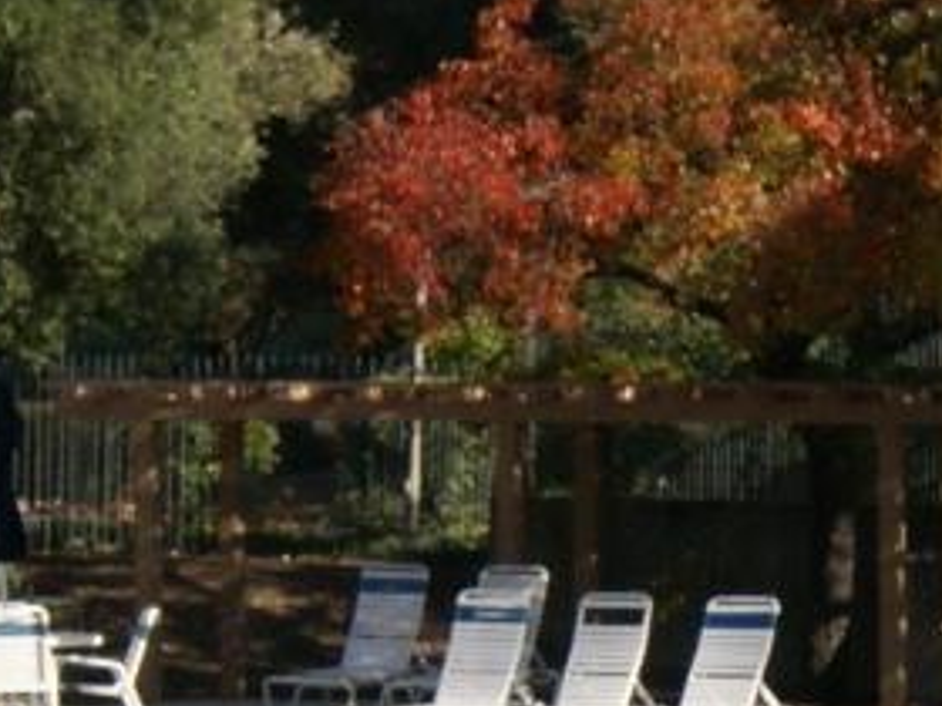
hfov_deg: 9.3
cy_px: 286
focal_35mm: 212
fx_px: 5769
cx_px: 895
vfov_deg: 7.0
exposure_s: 1/160
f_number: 9
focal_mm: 18
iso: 100
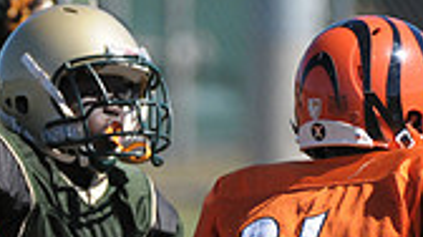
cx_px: -128
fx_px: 18248
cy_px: 440
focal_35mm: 1629
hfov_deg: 1.3
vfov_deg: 0.7
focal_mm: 300
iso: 640
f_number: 4
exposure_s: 1/4000
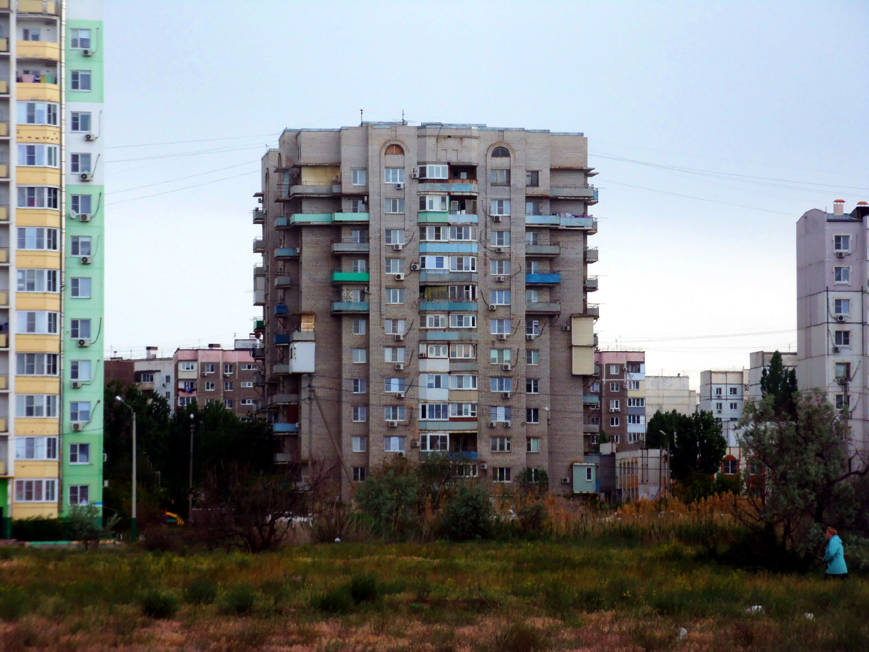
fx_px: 3515
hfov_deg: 14.1
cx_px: 434
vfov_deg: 10.6
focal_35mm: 140
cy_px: 326
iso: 160
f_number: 5.7
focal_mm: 25.3
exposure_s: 1/200
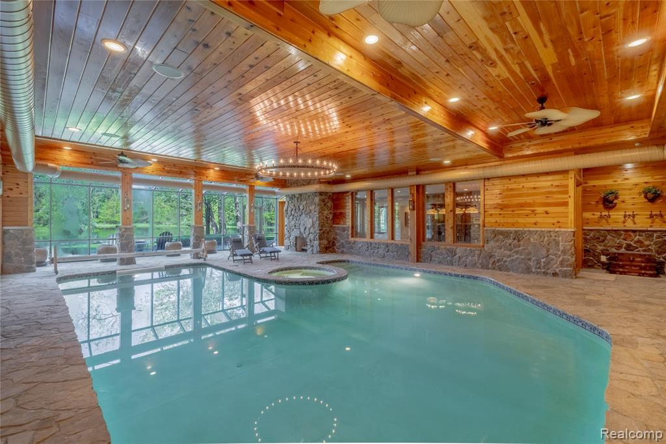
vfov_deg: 77.3
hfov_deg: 100.4
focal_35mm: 15
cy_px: 222
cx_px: 333
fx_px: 277
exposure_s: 1/60
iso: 400
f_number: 7.1
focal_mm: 10
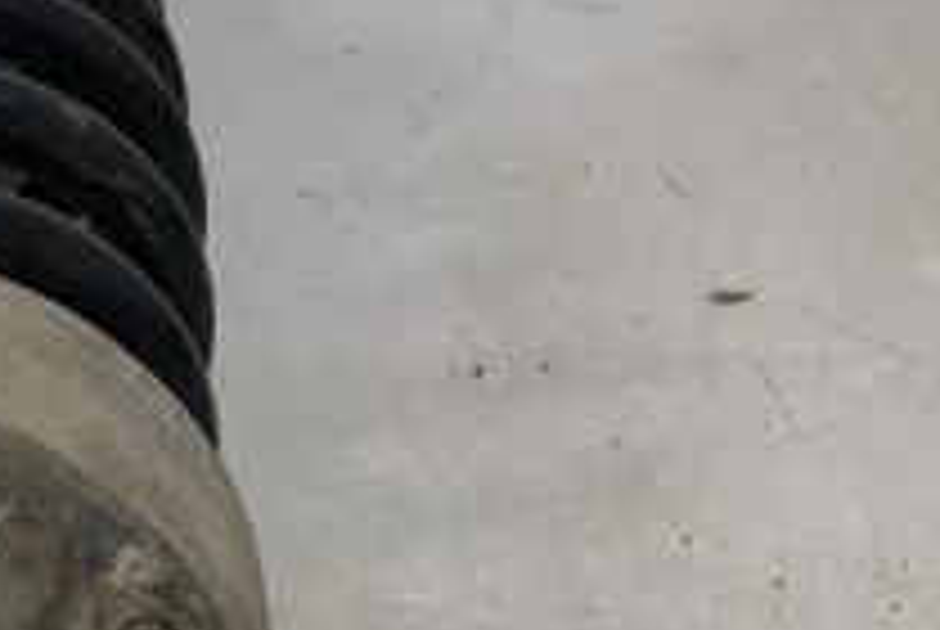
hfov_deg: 21.5
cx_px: -135
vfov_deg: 15.2
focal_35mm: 89
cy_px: 558
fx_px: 2327
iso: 40
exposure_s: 1/33
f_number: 1.8
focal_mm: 4
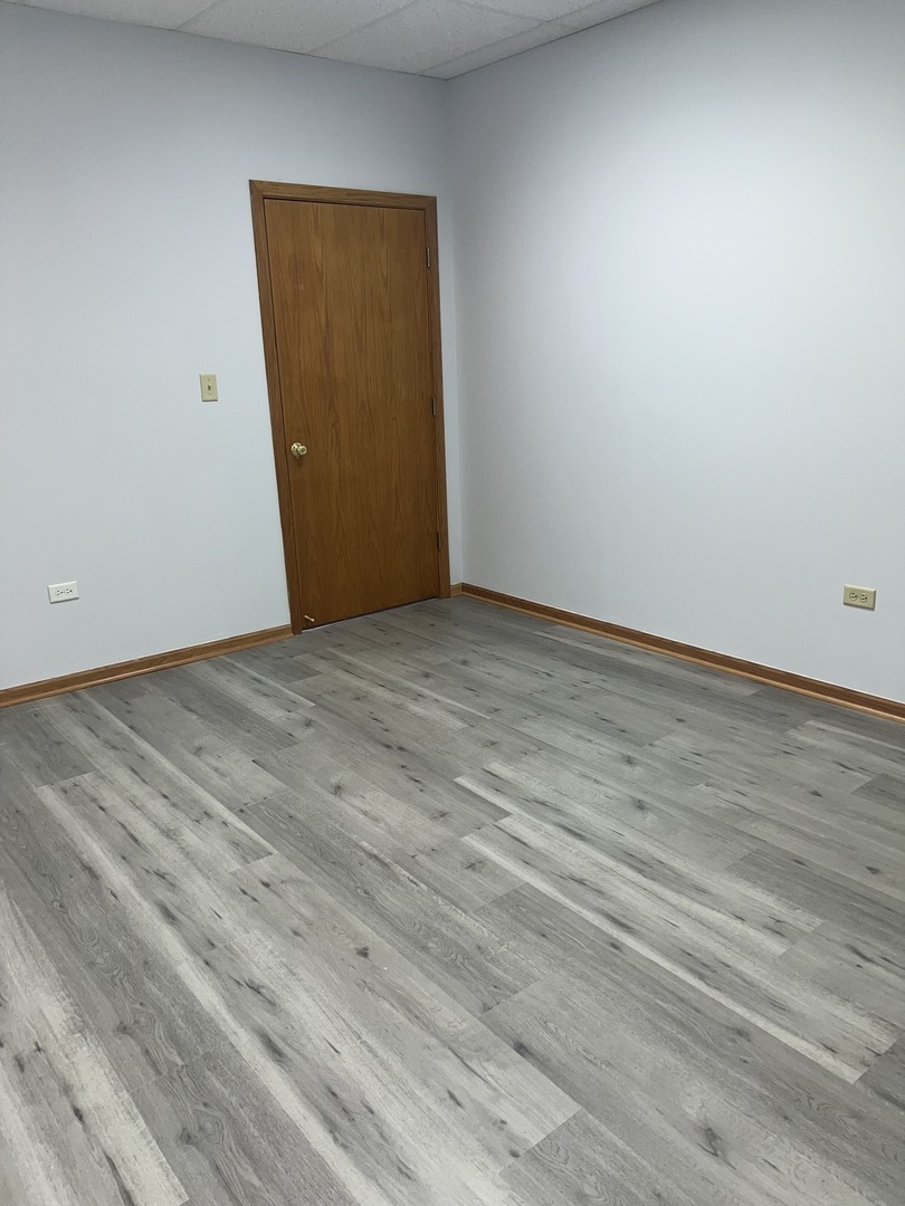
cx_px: 452
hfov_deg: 53.1
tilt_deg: -15.8
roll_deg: +1.5
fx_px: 906
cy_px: 603
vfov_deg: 67.3
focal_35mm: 26
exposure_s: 1/120
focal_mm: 5.7
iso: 40
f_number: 1.5
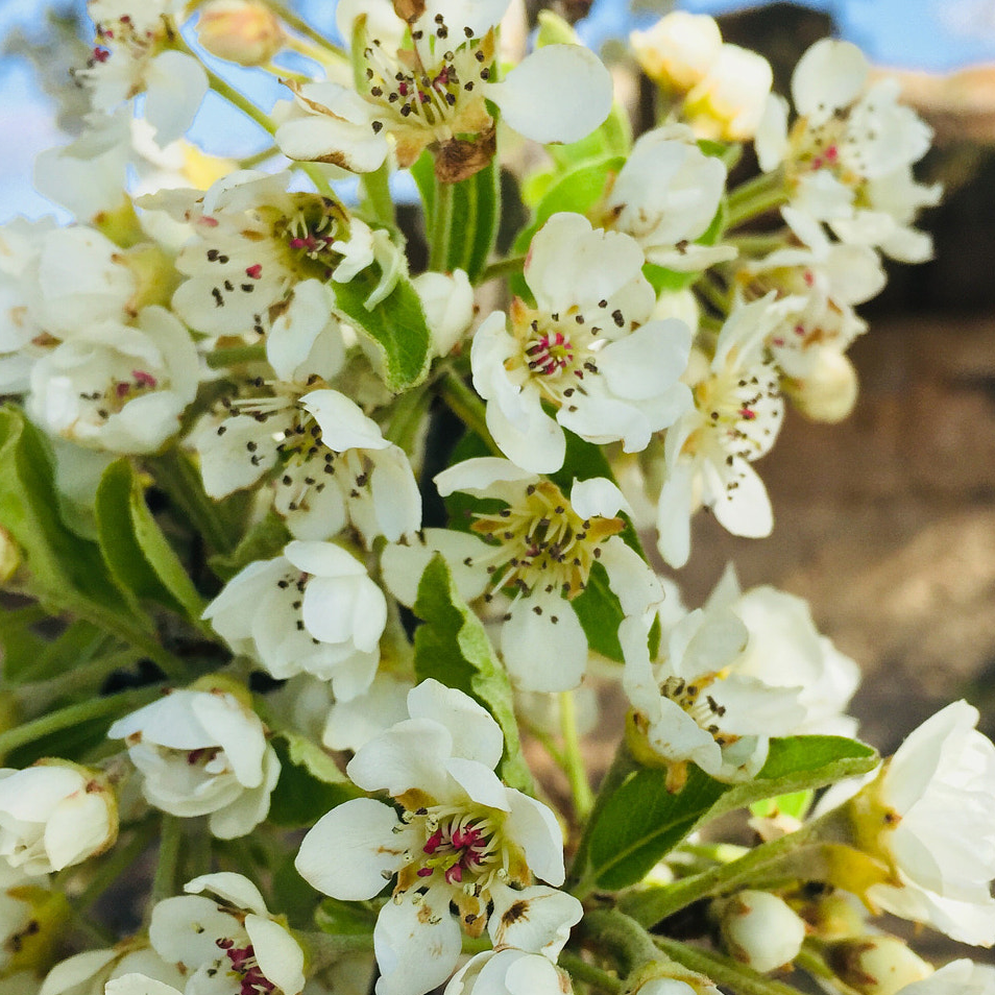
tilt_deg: -9.1
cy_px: 592
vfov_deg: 39.0
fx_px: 1398
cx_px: 605
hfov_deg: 39.0
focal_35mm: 43
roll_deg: +1.4
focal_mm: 4.15
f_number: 2.2
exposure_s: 1/1163
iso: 32
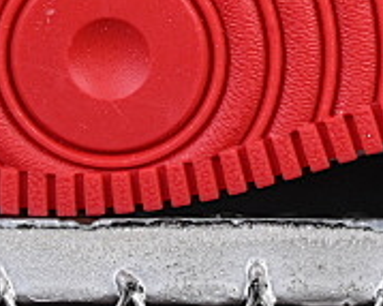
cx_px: 409
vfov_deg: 3.6
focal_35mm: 424
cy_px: -261
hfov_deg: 4.6
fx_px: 4804
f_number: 7.1
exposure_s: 1/80
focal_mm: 50
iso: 160
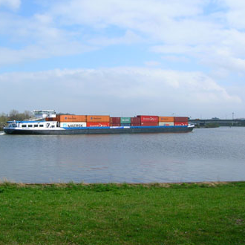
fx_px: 328
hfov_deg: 40.3
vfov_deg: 40.9
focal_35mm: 41
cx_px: 79
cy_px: 124
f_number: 4.9
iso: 50
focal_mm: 5.7
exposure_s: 1/504
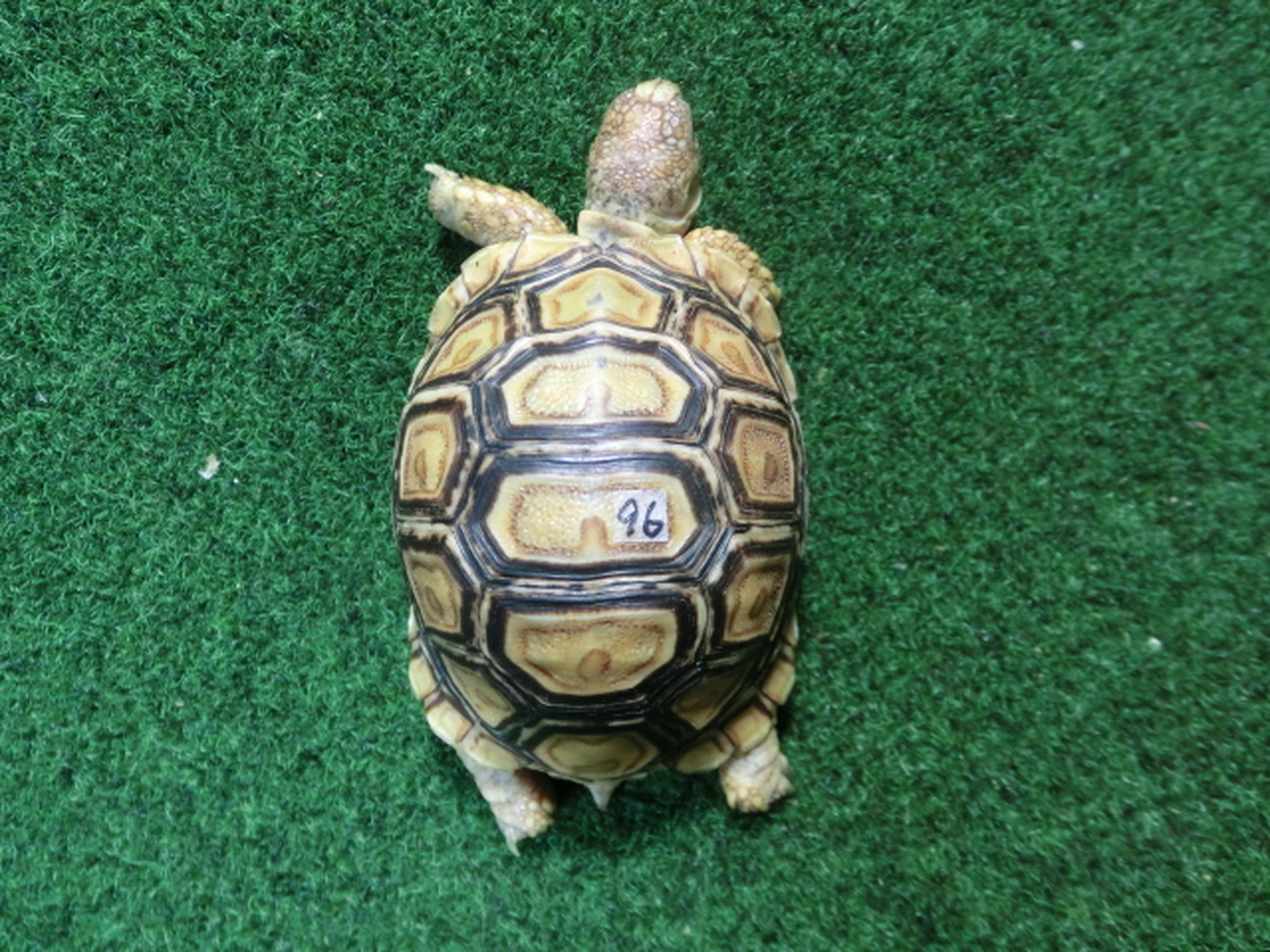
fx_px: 1027
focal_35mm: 28
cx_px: 635
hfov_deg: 63.4
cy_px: 476
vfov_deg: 49.7
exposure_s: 1/60
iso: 640
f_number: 3
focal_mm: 5
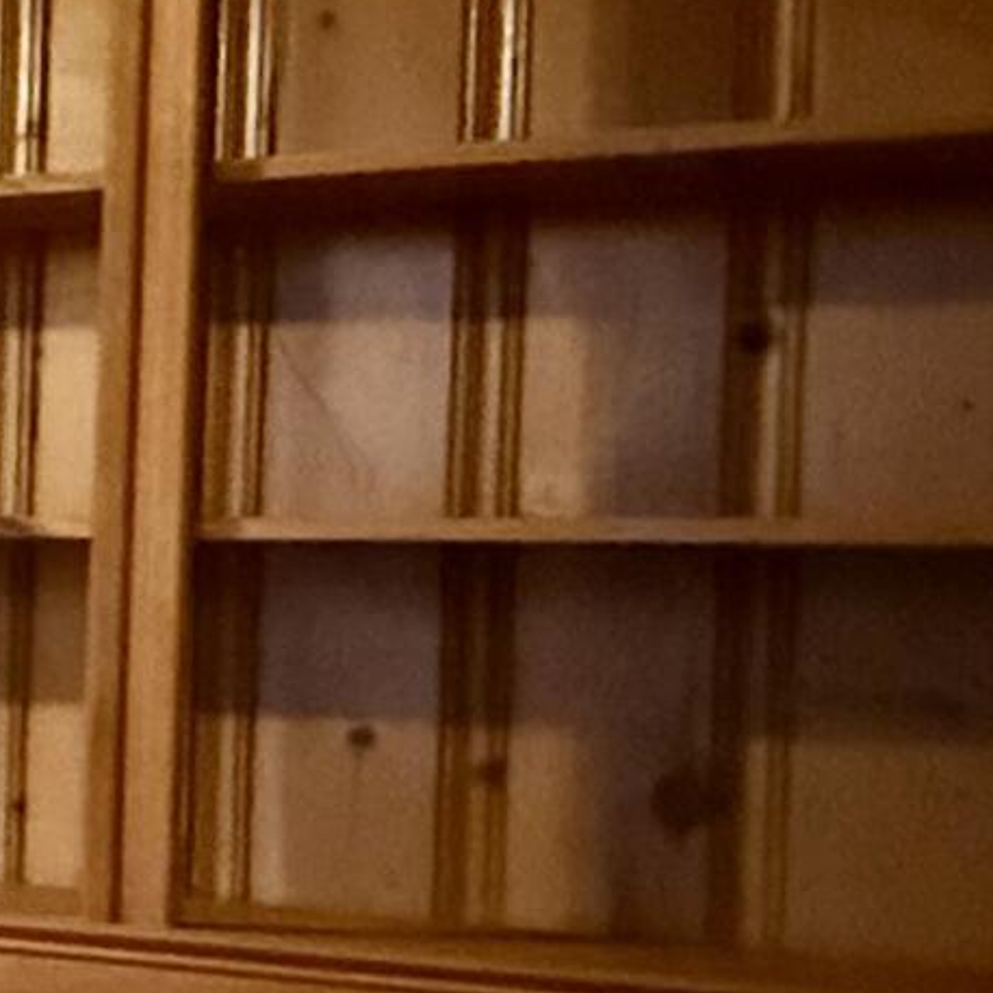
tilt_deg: +0.3
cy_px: 607
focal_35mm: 81
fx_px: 2629
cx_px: -1635
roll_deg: -1.8
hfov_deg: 13.1
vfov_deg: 21.4
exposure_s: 1/40
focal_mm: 2.22
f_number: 2.2
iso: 1600
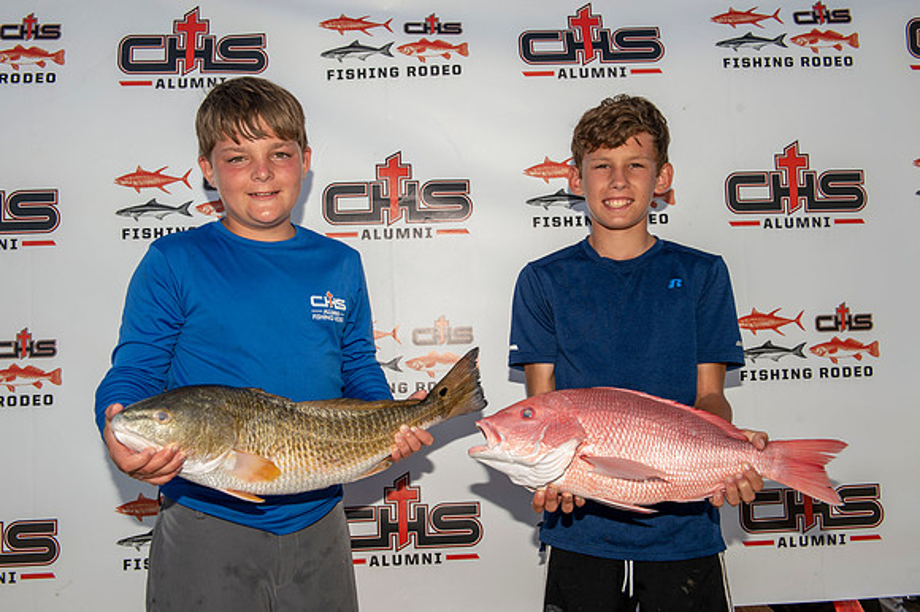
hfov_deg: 55.8
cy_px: 306
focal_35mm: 34
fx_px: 868
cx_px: 460
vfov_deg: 38.8
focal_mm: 34
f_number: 8
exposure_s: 1/160
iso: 50
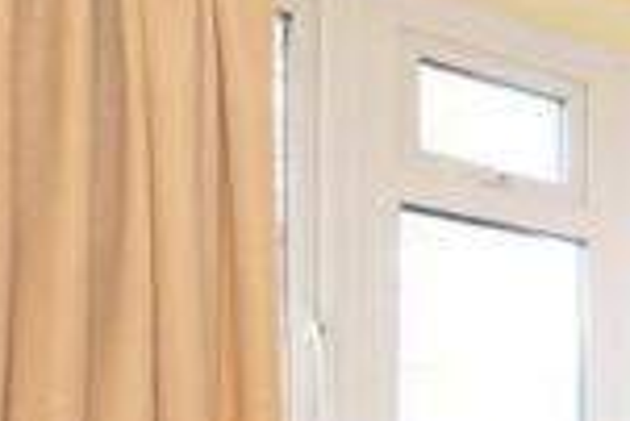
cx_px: 805
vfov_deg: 19.5
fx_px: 1139
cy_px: 527
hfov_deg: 26.5
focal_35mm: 65
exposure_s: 1/30
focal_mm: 10
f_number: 5.6
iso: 400
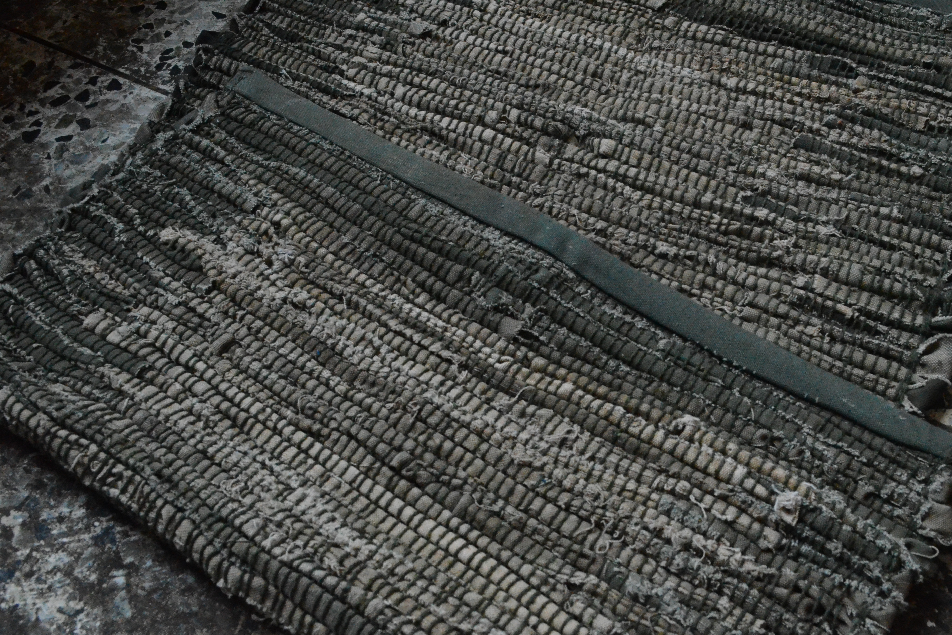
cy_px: 305
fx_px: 1031
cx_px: 568
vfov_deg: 34.2
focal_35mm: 39
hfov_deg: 49.3
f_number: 10
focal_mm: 20
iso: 6400
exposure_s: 1/400
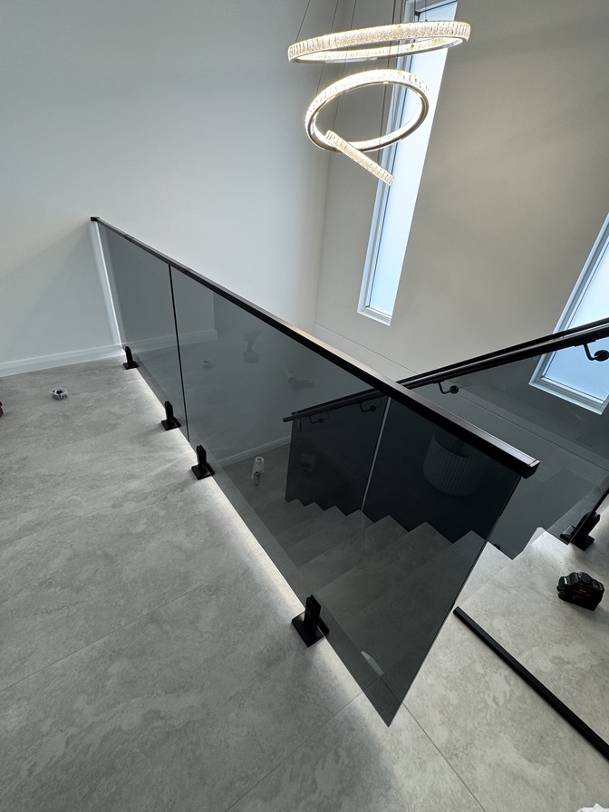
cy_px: 411
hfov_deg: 78.1
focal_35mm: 16
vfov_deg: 94.5
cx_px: 290
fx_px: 375
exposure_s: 1/100
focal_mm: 2.22
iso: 50
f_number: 2.2
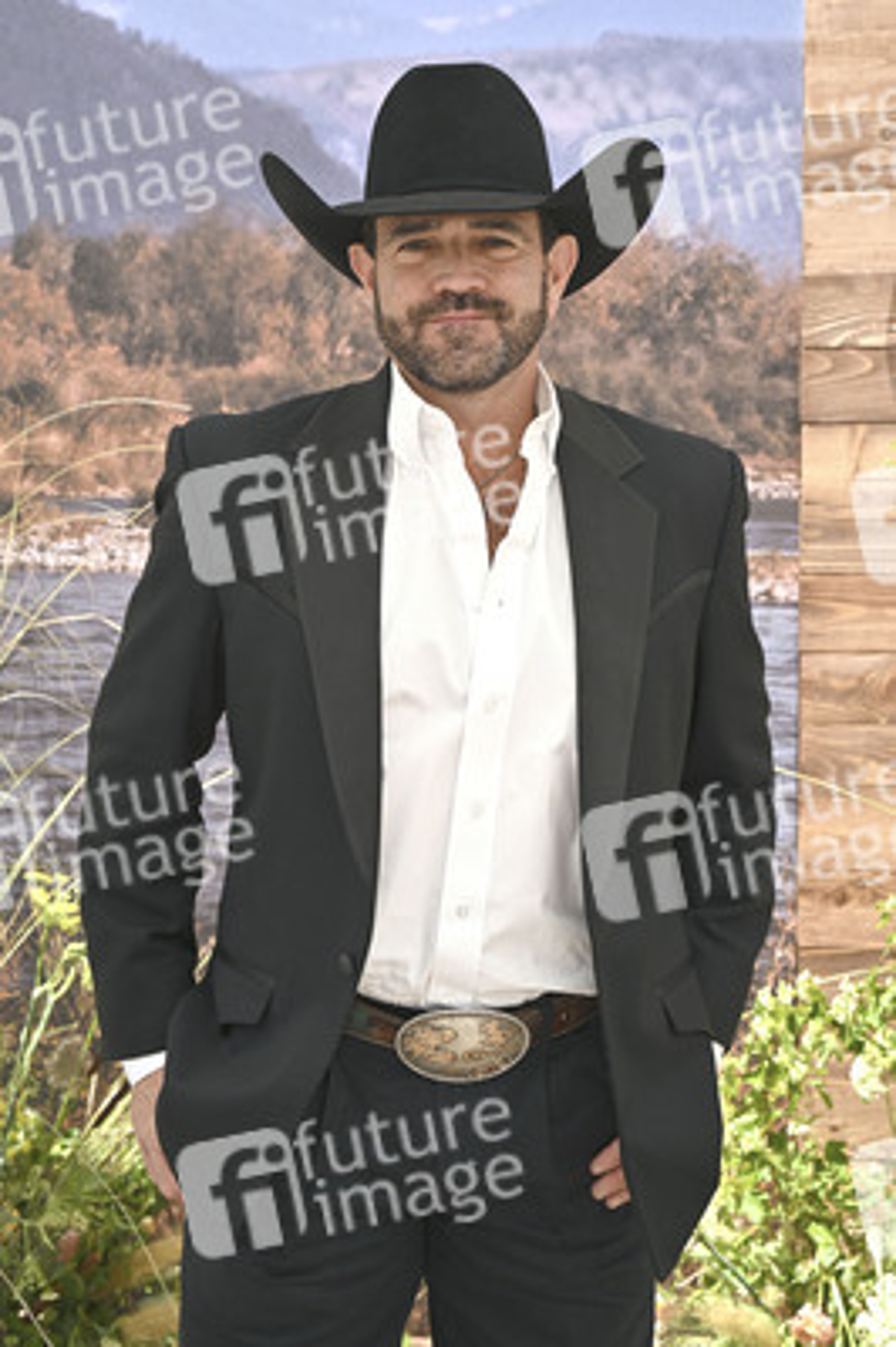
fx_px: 2356
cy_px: 674
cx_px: 448
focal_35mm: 63
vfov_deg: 31.9
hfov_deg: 21.5
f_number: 7.1
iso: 200
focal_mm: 63
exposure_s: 1/320
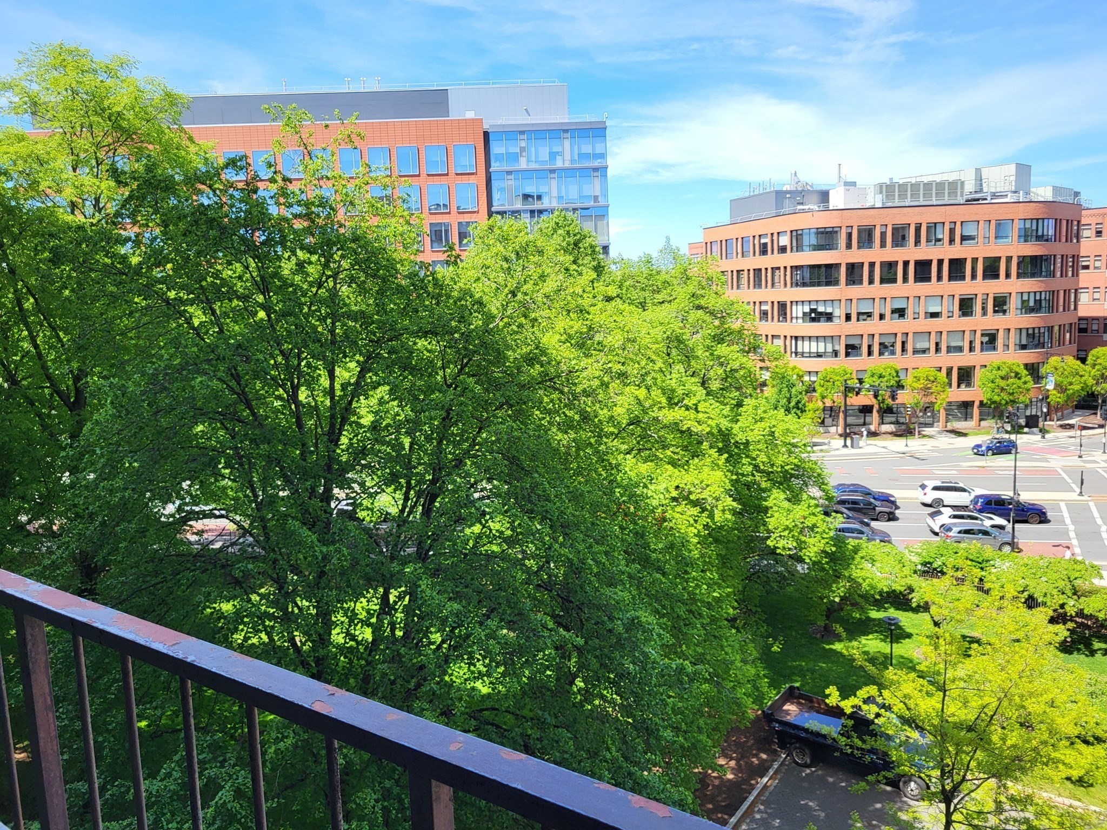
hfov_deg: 67.3
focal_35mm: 26
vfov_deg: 53.1
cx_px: 554
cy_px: 415
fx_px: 831
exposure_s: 1/1011
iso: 40
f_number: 1.8
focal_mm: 5.4
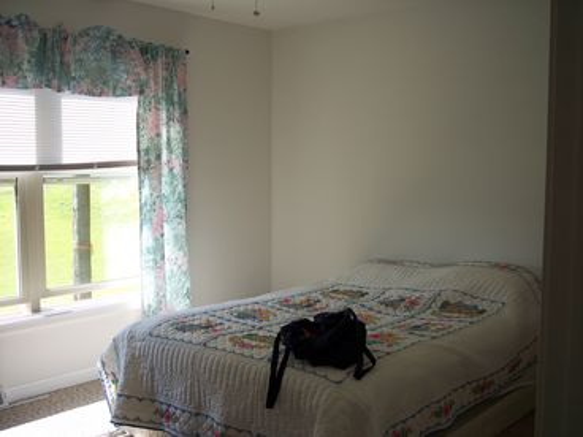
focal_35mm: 39
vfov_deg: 36.8
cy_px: 218
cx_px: 292
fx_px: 657
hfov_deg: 47.9
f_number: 3.4
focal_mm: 8
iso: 100
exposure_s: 1/90
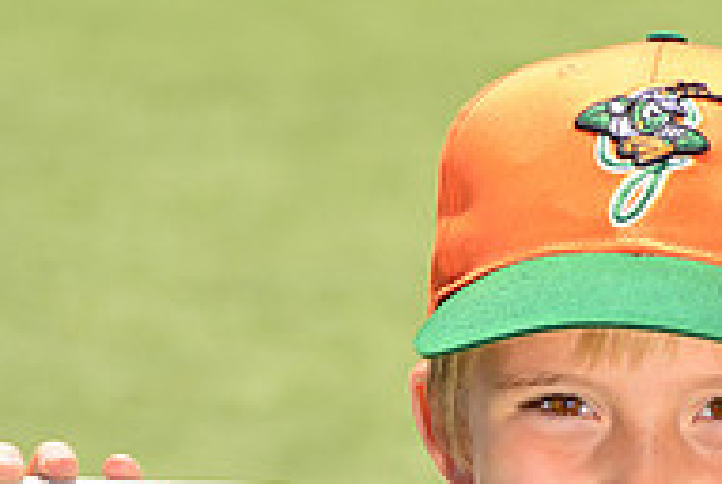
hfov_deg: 4.0
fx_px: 10344
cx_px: 692
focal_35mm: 515
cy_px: 641
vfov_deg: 2.7
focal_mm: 170
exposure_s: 1/250
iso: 250
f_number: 11
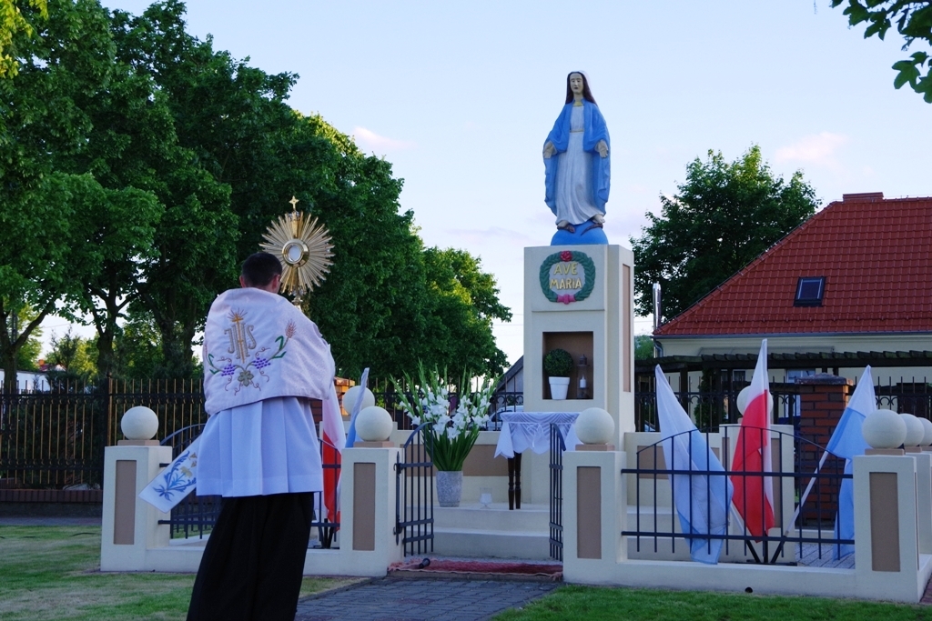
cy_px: 310
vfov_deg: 22.6
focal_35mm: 60
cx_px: 466
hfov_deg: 33.4
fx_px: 1553
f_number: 8
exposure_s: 1/160
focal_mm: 40
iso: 400
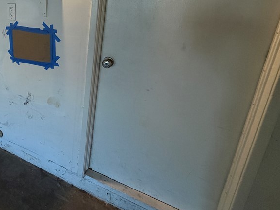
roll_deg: -0.3
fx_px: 202
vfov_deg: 52.7
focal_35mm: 25
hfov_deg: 60.1
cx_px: 34
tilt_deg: -15.3
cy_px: 55
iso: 400
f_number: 2.2
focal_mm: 2.22
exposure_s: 1/60
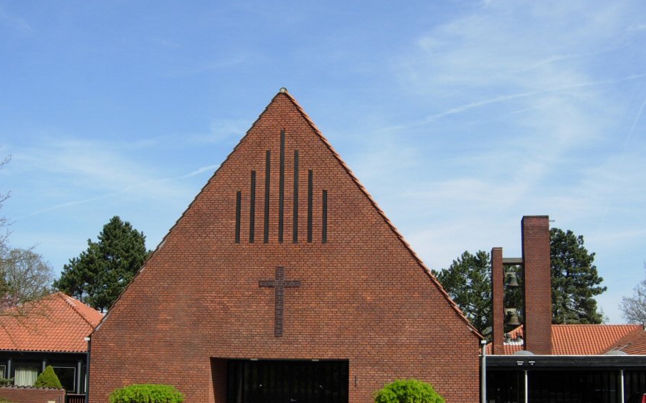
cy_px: 240
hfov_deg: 50.4
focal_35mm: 39
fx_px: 686
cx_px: 326
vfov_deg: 32.7
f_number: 6.1
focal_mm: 7.5
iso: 50
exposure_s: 1/304
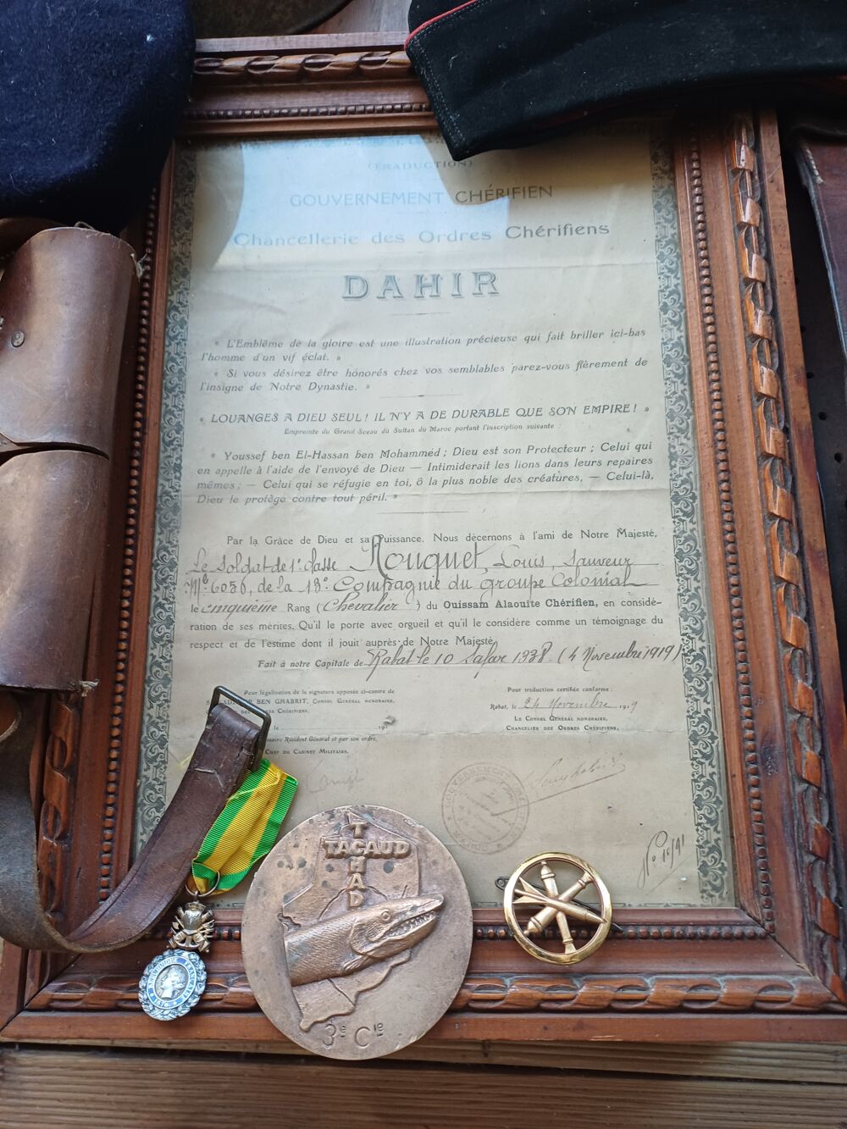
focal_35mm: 25
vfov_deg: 69.4
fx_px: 815
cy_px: 564
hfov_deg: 54.9
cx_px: 424
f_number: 1.8
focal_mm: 4.65
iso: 250
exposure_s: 1/50
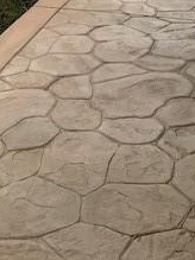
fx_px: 617
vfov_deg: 21.7
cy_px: -72
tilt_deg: -13.3
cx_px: 65
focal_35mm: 82
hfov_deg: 17.9
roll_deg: -0.1
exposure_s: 1/720
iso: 20
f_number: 1.8
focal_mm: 3.99
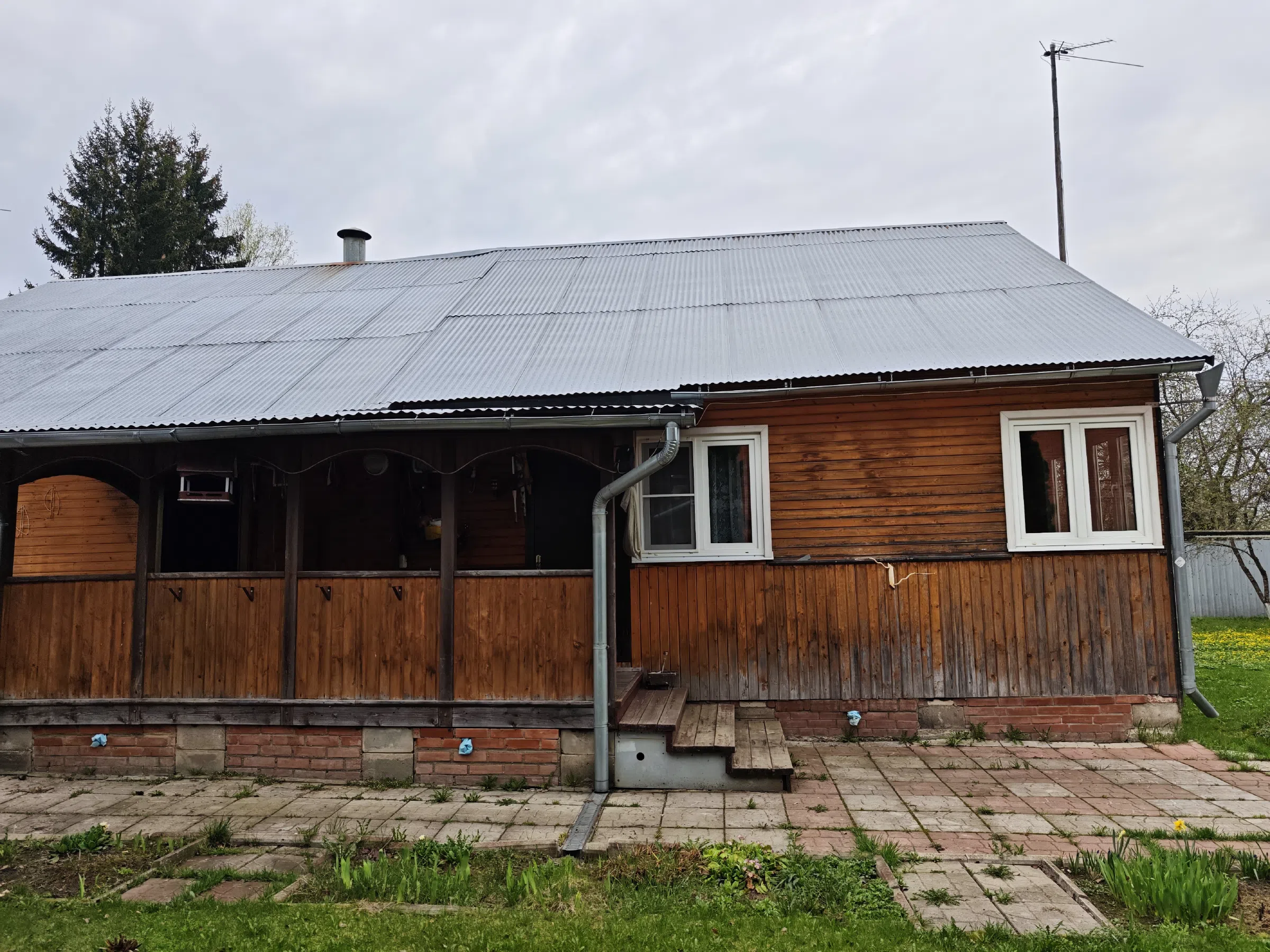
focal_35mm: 23
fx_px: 844
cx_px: 635
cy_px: 476
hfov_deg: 73.9
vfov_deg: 58.9
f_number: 1.62
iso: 50
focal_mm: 6.55
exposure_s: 1/2150
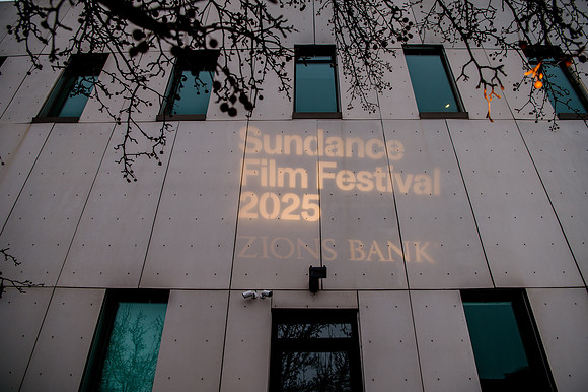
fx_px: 411
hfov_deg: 71.2
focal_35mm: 25
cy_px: 192
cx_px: 294
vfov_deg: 51.0
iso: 500
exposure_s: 1/500
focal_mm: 24
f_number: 4.5
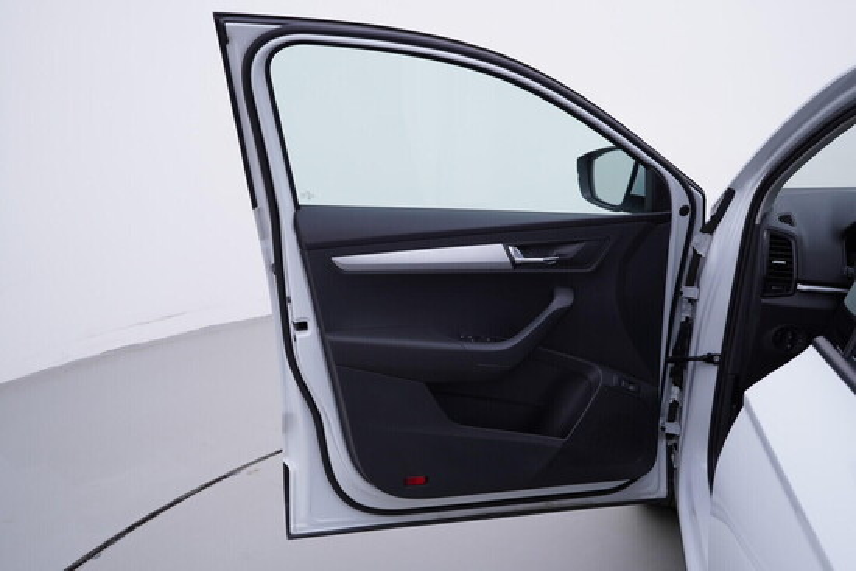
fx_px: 856
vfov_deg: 36.9
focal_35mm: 36
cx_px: 428
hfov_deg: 53.1
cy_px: 286
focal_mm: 24
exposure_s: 1/60
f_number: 4
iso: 125
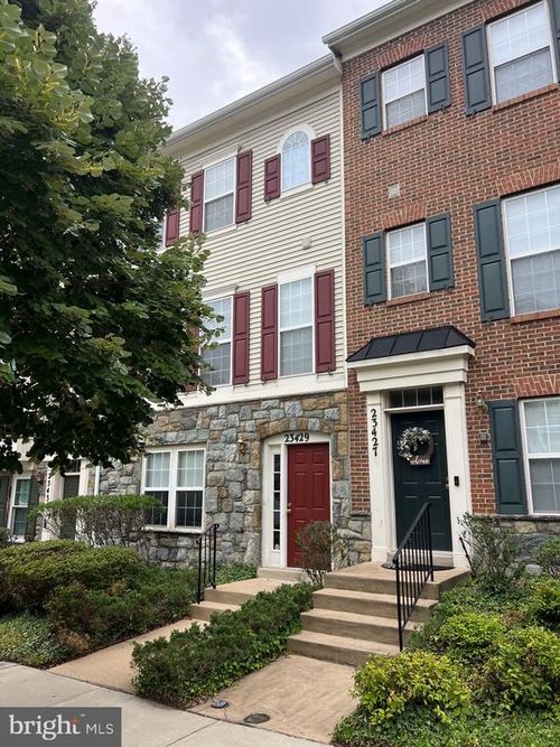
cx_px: 280
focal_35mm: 26
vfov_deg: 67.3
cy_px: 374
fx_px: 561
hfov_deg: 53.0
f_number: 1.5
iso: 50
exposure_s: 1/1412
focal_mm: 5.7
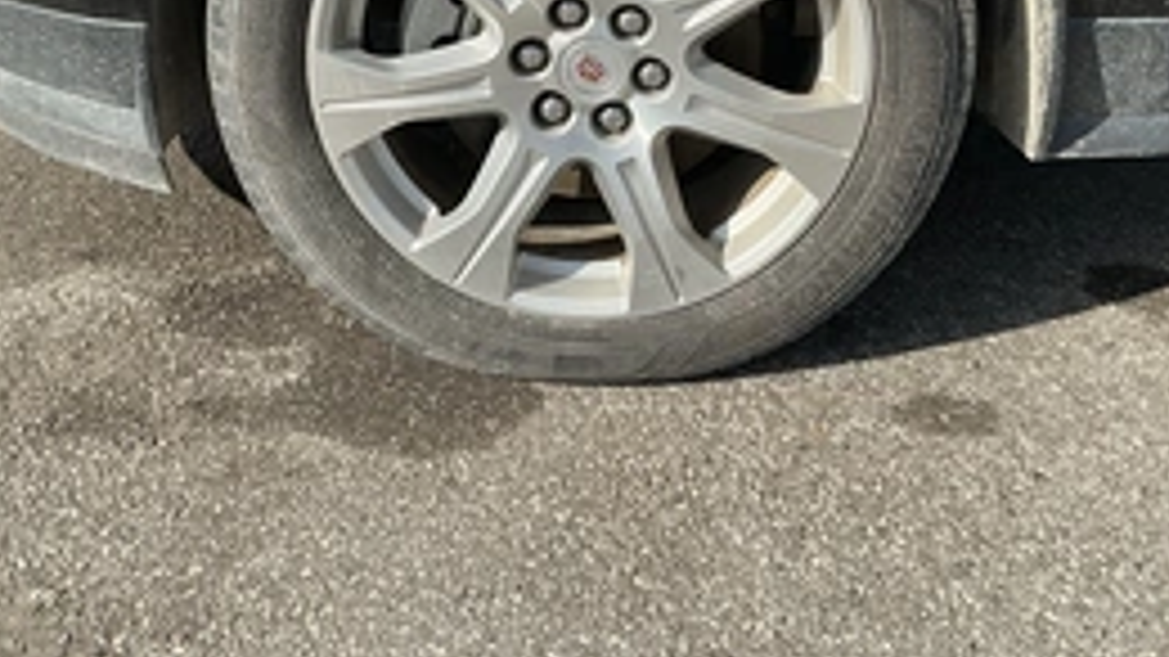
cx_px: 584
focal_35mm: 47
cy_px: 9
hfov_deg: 43.7
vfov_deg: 24.3
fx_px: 1456
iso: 25
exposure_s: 1/1221
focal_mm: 3
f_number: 1.8
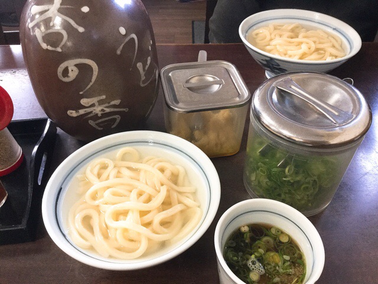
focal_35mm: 31
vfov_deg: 45.4
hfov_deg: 58.4
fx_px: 339
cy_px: 142
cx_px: 189
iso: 100
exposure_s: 1/30
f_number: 2.4
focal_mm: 3.3
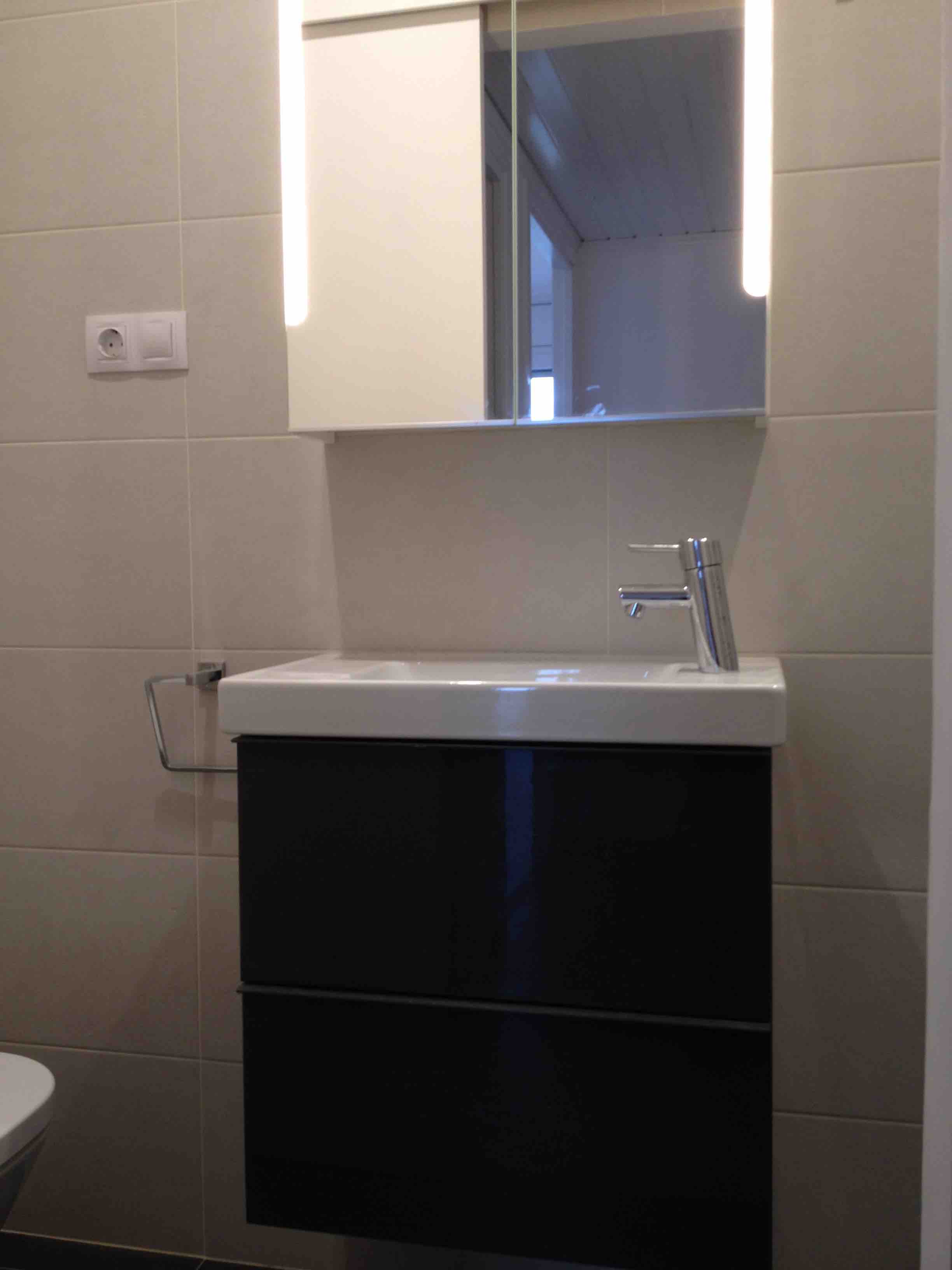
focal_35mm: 35
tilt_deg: -4.4
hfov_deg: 40.7
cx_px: 476
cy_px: 635
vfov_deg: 52.6
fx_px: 1283
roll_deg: +1.5
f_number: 2.4
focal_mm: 4.28
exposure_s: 1/20
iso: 64
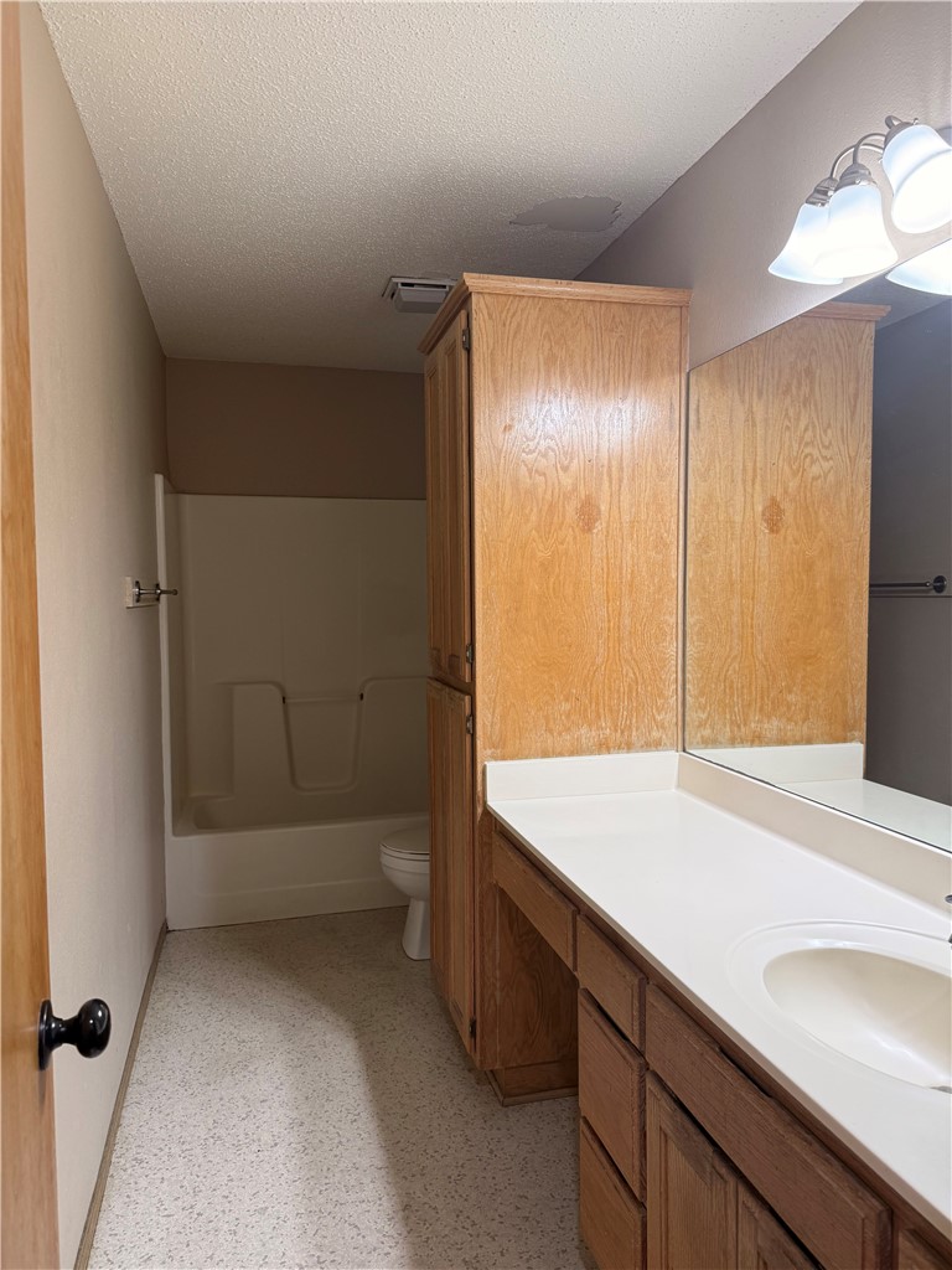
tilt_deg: -3.0
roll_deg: +0.6
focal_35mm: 24
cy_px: 635
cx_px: 476
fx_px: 880
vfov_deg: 71.6
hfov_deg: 56.8
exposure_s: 1/120
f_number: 1.78
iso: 125
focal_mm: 6.76
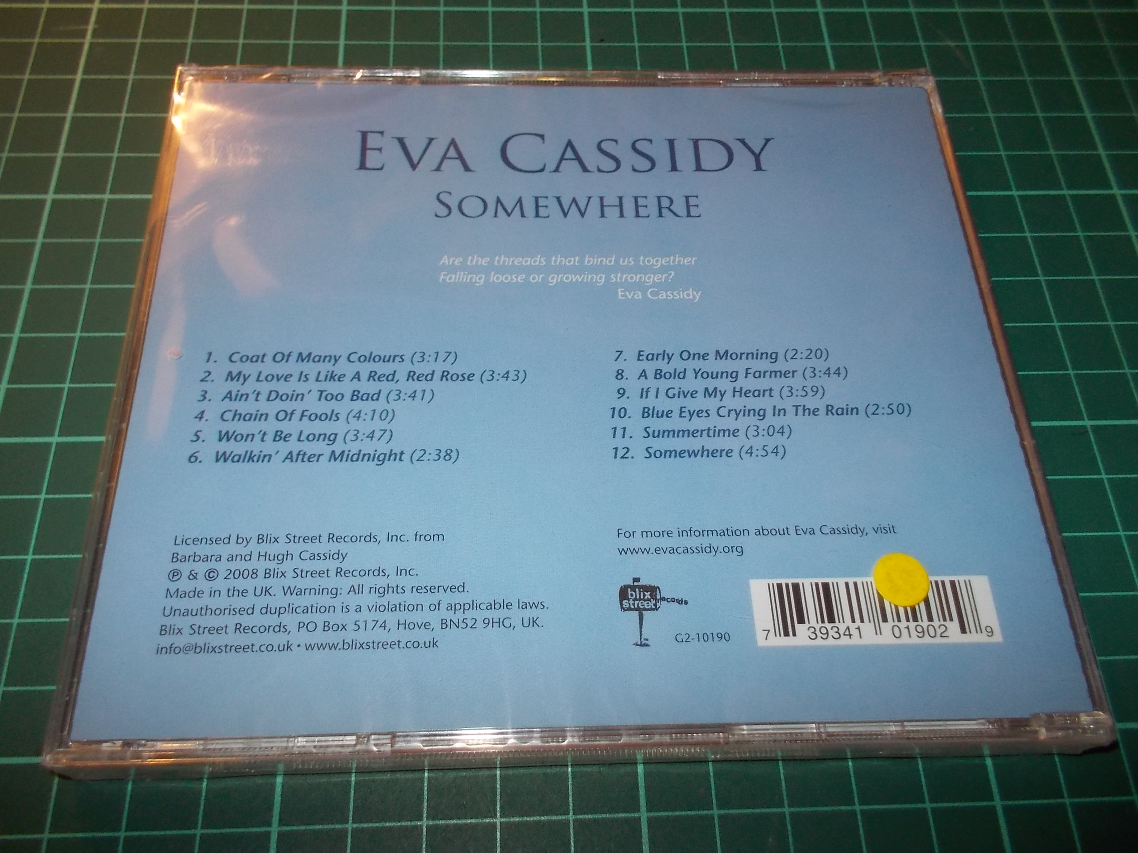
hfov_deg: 61.7
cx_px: 569
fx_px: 953
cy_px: 426
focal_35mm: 29
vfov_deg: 48.2
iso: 200
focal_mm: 4.1
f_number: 3.3
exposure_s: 1/30
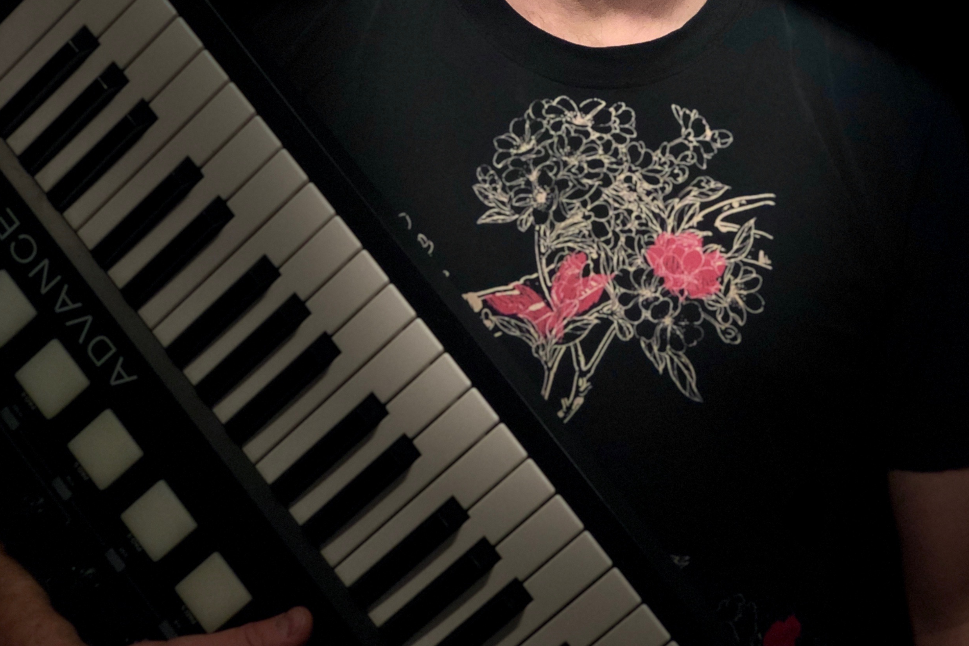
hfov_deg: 23.1
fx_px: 2368
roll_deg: -0.8
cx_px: 586
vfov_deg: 15.2
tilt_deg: -9.3
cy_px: -30
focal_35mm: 88
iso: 100
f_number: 2.4
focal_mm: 6
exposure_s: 1/60
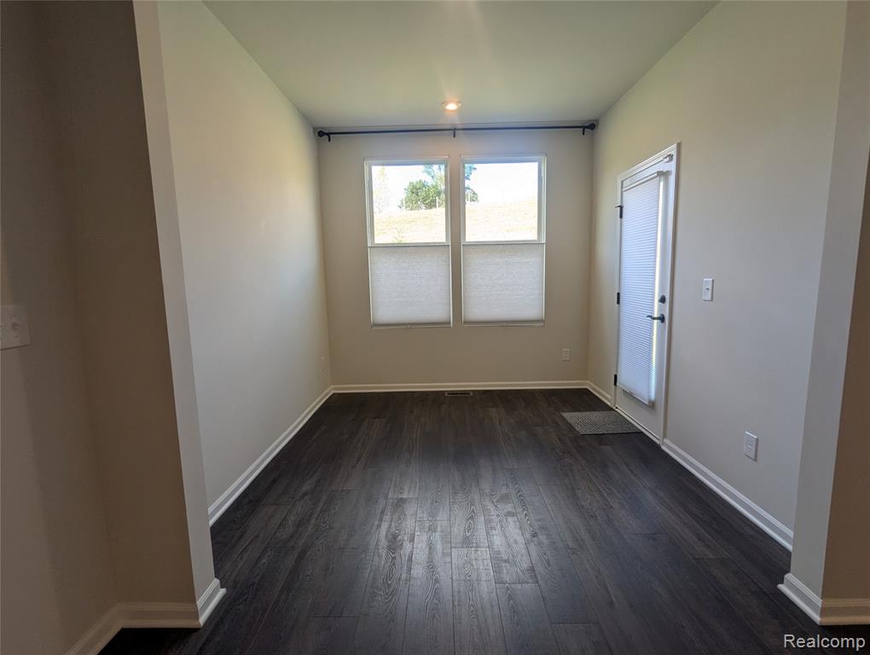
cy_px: 328
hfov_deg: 94.4
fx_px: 403
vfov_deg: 78.2
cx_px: 435
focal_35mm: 16
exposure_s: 1/120
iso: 40
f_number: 2.2
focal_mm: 2.35
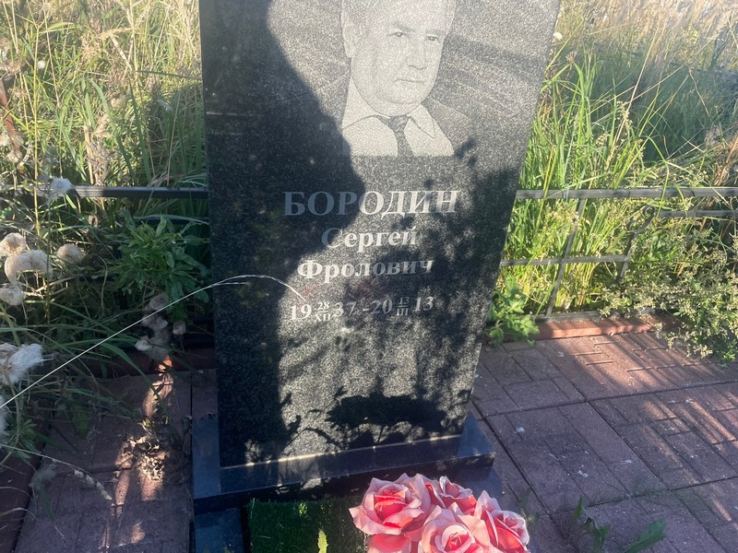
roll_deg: -5.7
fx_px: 554
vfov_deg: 53.1
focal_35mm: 26
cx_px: 369
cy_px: 276
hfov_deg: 67.3
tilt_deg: -33.1
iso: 32
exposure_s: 1/1182
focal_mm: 4.2
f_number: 1.6
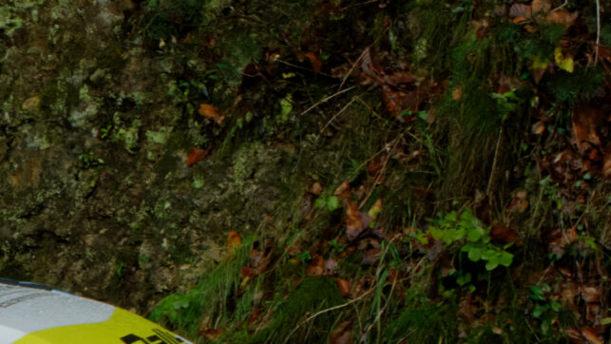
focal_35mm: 438
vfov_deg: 2.8
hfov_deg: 4.9
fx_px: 7098
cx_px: -585
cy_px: 615
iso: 5000
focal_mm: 70
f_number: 14
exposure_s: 1/1000
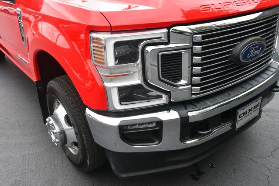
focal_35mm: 33
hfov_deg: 57.2
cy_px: 93
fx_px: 256
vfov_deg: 39.9
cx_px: 140
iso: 200
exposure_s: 1/250
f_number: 6.3
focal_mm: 22
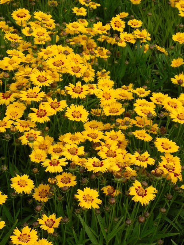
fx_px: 602
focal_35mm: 85
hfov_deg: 17.4
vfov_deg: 23.0
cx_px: 92
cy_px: 122
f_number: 4.5
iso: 160
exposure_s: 1/1000
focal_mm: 15.1
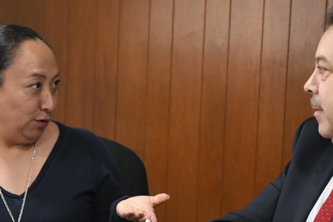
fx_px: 1850
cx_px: 174
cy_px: 167
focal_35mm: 200
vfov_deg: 6.9
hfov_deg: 10.3
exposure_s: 1/100
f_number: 5.6
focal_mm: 80
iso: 5000
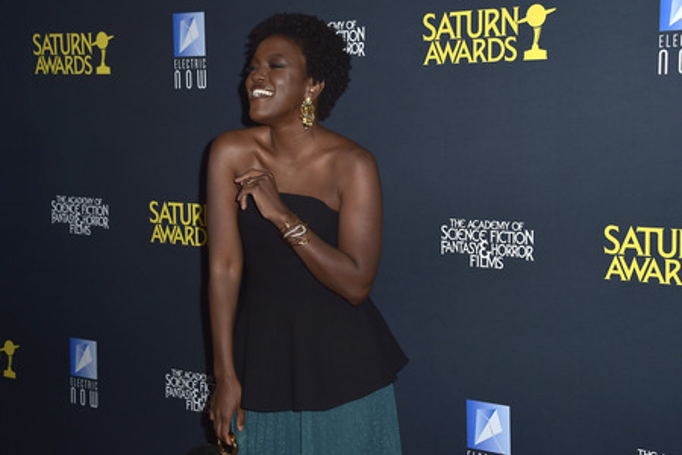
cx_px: 341
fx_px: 909
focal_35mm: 48
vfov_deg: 28.1
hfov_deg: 41.1
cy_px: 228
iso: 250
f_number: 6.3
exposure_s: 1/250
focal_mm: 48
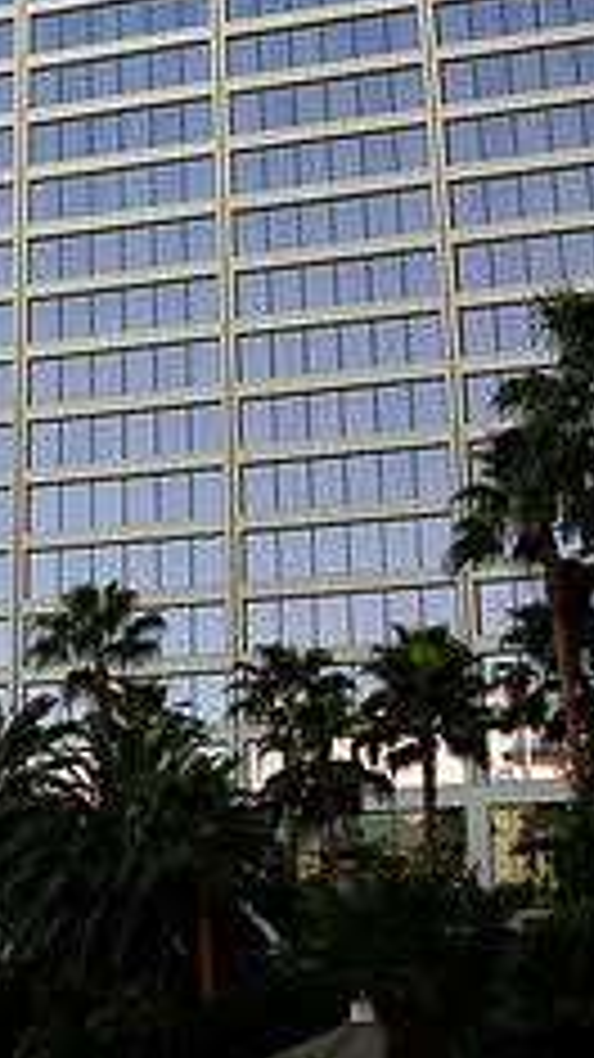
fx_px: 2046
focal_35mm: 73
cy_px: 311
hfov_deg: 16.1
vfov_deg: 28.7
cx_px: -54
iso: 50
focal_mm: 5.8
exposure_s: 1/267
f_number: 3
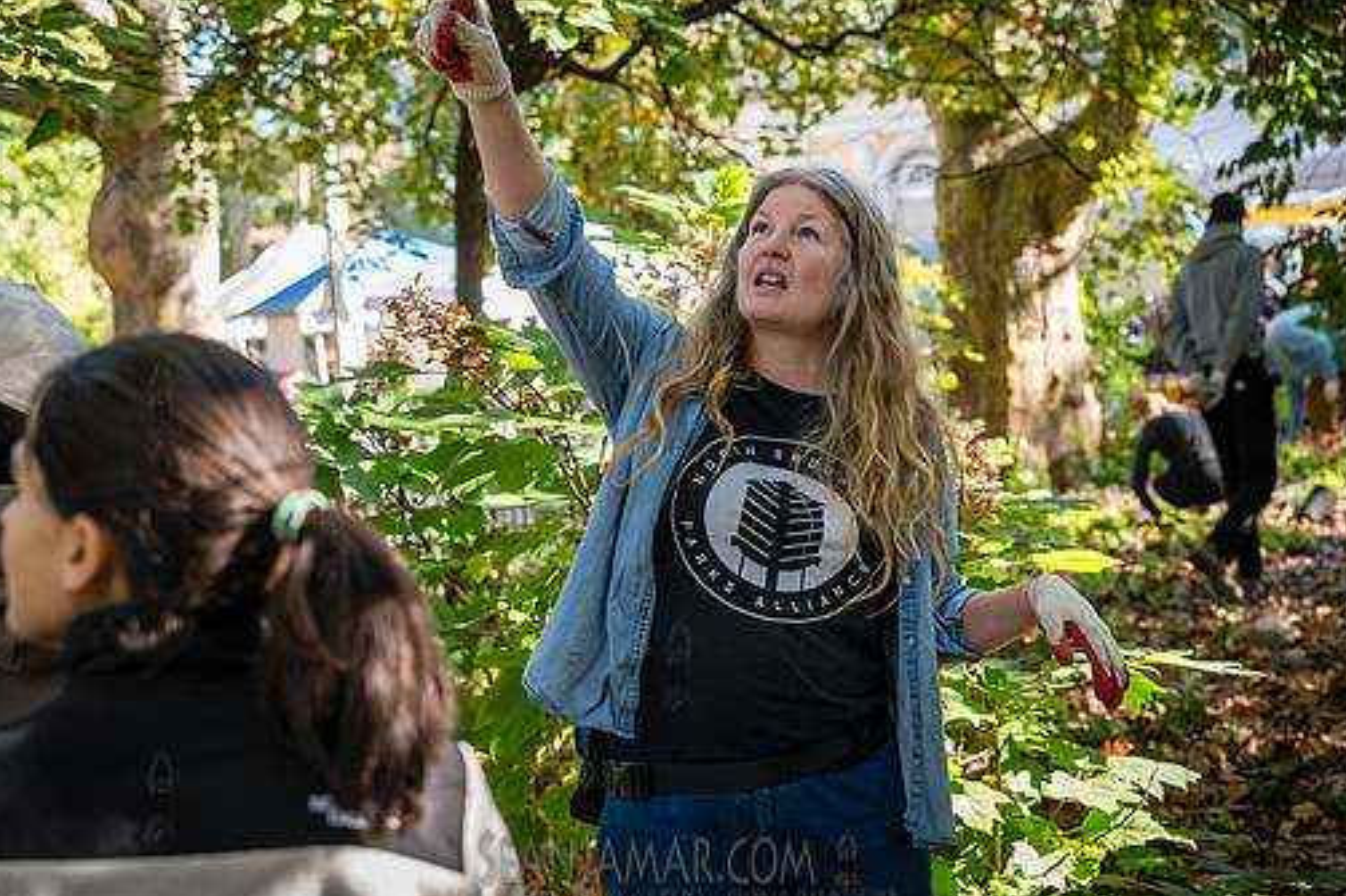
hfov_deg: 33.4
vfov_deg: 22.6
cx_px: 677
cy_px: 405
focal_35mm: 60
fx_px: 2242
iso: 500
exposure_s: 1/250
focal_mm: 52
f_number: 4
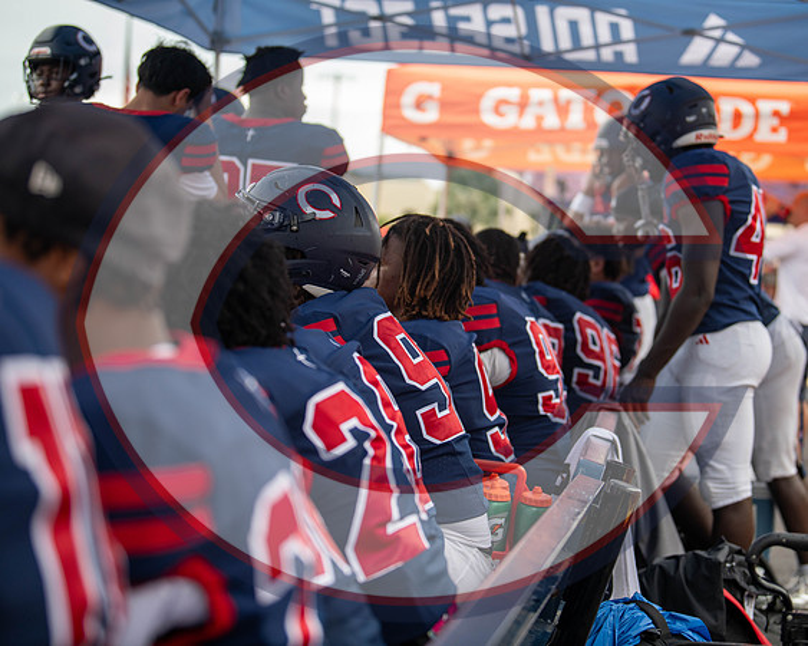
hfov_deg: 24.2
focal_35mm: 79
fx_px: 1885
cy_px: 323
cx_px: 432
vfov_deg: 19.4
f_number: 2.8
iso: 360
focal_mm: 70
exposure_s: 1/1000
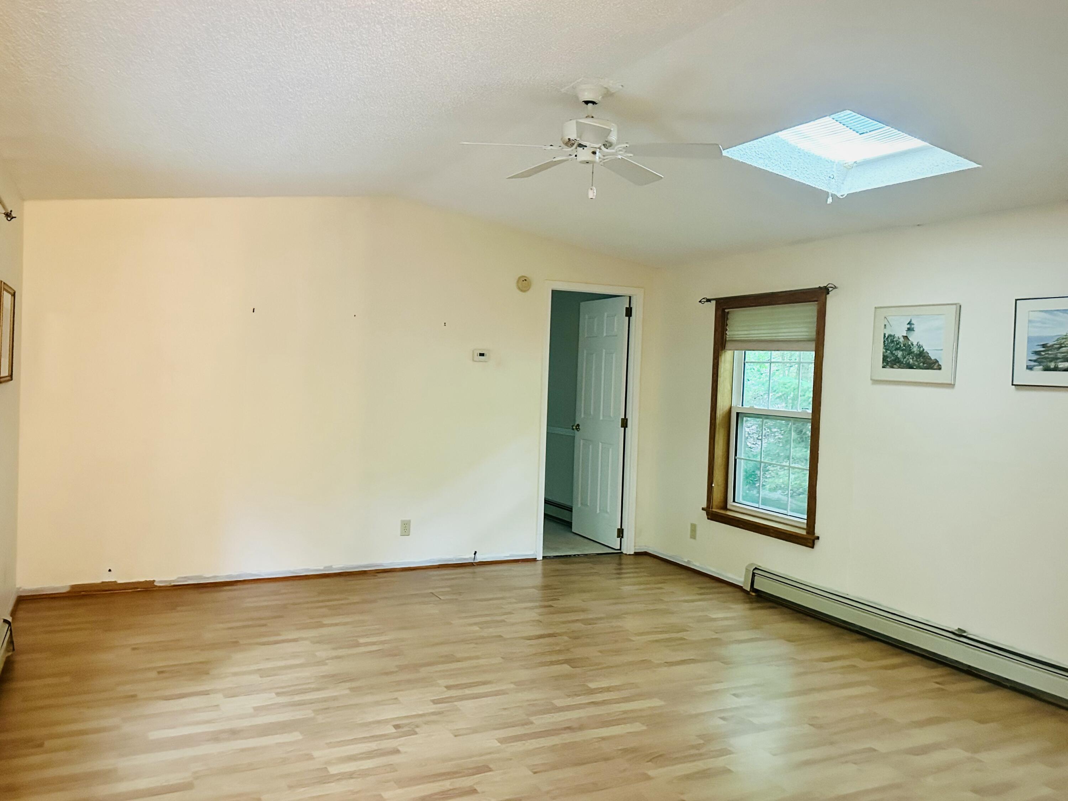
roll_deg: -1.7
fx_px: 740
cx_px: 534
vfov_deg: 56.8
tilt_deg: -1.2
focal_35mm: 24
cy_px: 400
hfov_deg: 71.6
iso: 800
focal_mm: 6.86
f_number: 1.78
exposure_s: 1/30
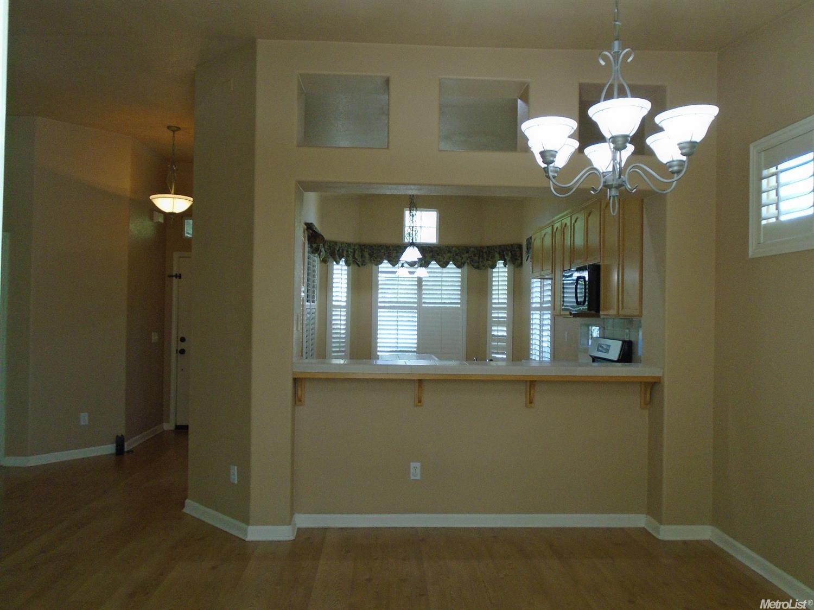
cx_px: 407
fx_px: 611
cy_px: 305
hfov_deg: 67.3
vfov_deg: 53.0
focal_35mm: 26
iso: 250
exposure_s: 1/80
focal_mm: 4.6
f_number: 3.2
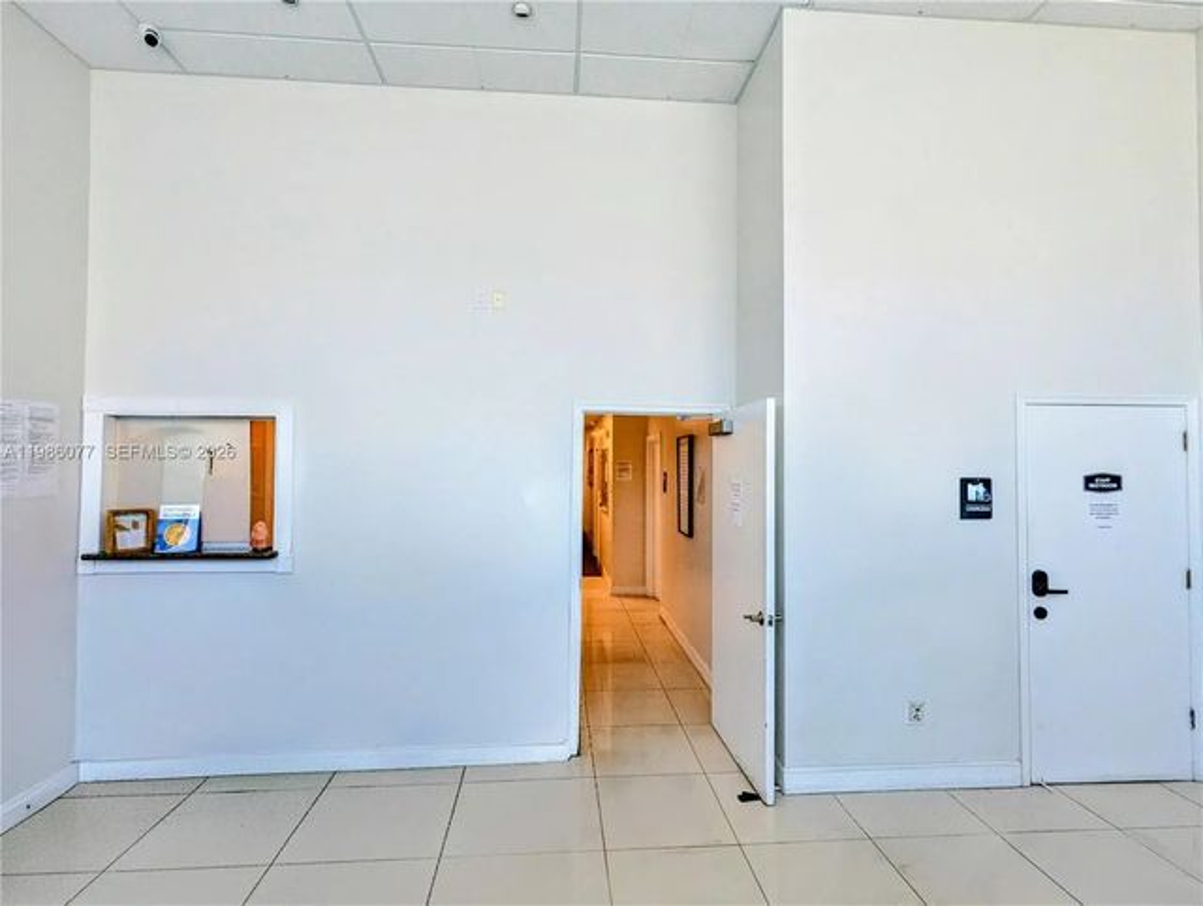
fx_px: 557
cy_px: 453
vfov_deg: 78.3
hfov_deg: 94.4
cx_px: 602
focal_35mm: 16
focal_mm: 2.35
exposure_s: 1/138
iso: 264
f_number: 2.2
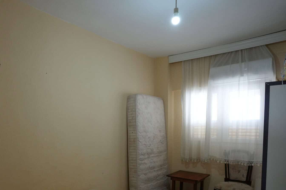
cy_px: 138
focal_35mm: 26
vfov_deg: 48.0
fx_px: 207
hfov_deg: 68.0
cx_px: 102
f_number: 4
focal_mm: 17
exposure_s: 1/160
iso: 1250
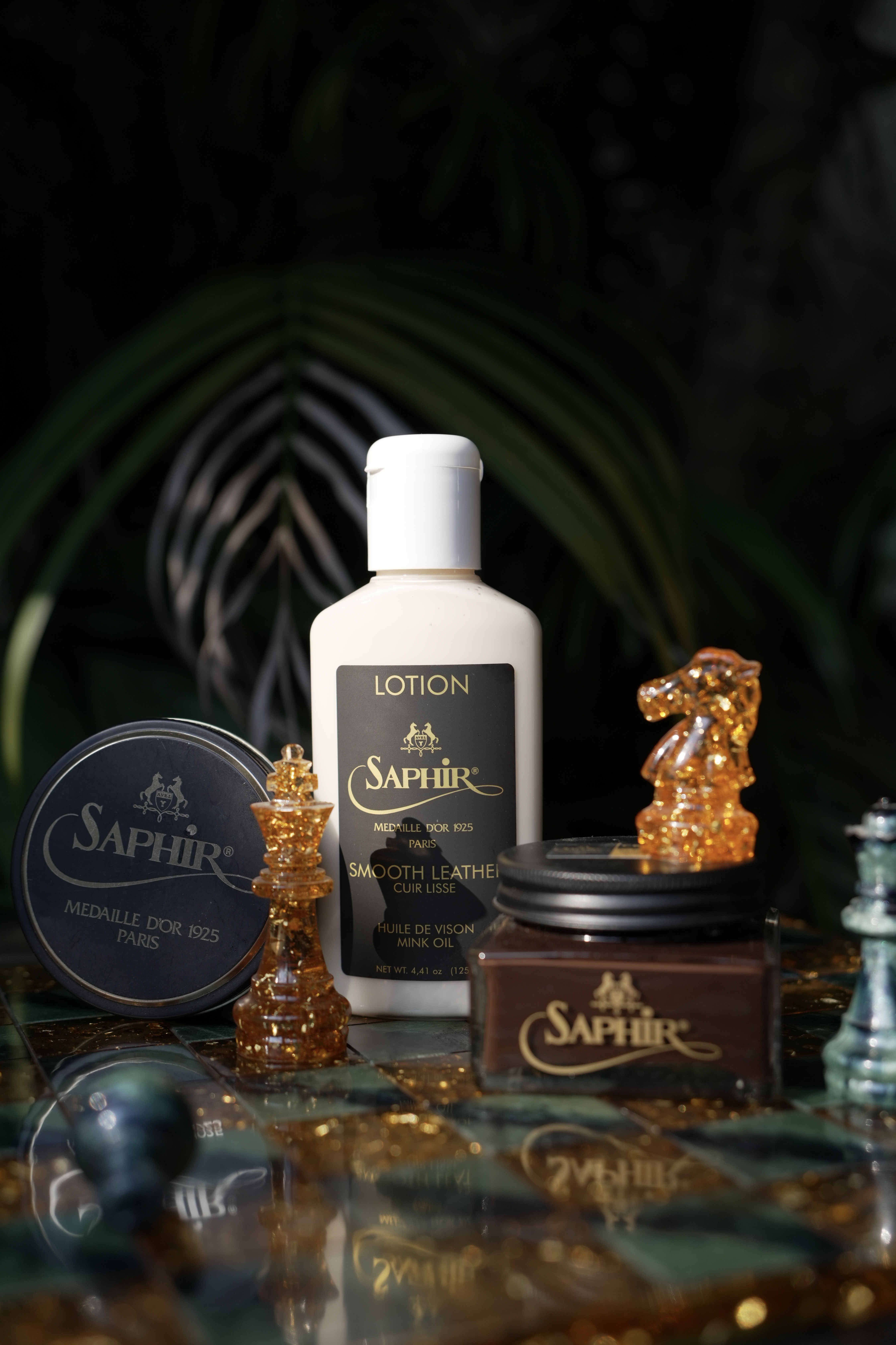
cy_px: 672
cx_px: 448
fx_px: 1493
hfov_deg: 33.4
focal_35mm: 40
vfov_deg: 48.5
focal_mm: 40
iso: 250
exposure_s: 1/800
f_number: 4
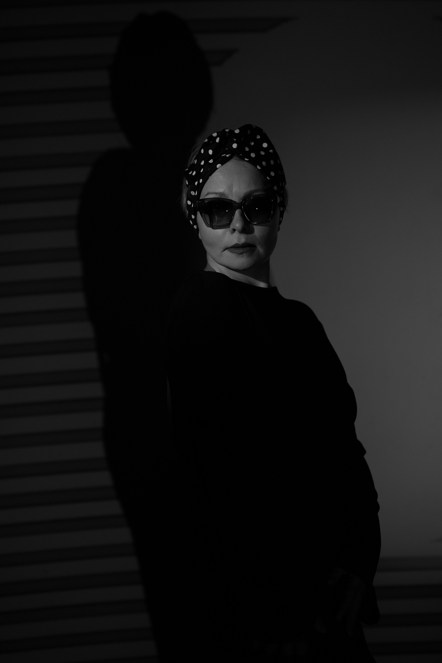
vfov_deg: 20.8
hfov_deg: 14.0
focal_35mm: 98
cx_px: 221
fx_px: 1805
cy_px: 332
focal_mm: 98
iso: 400
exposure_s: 1/125
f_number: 2.8
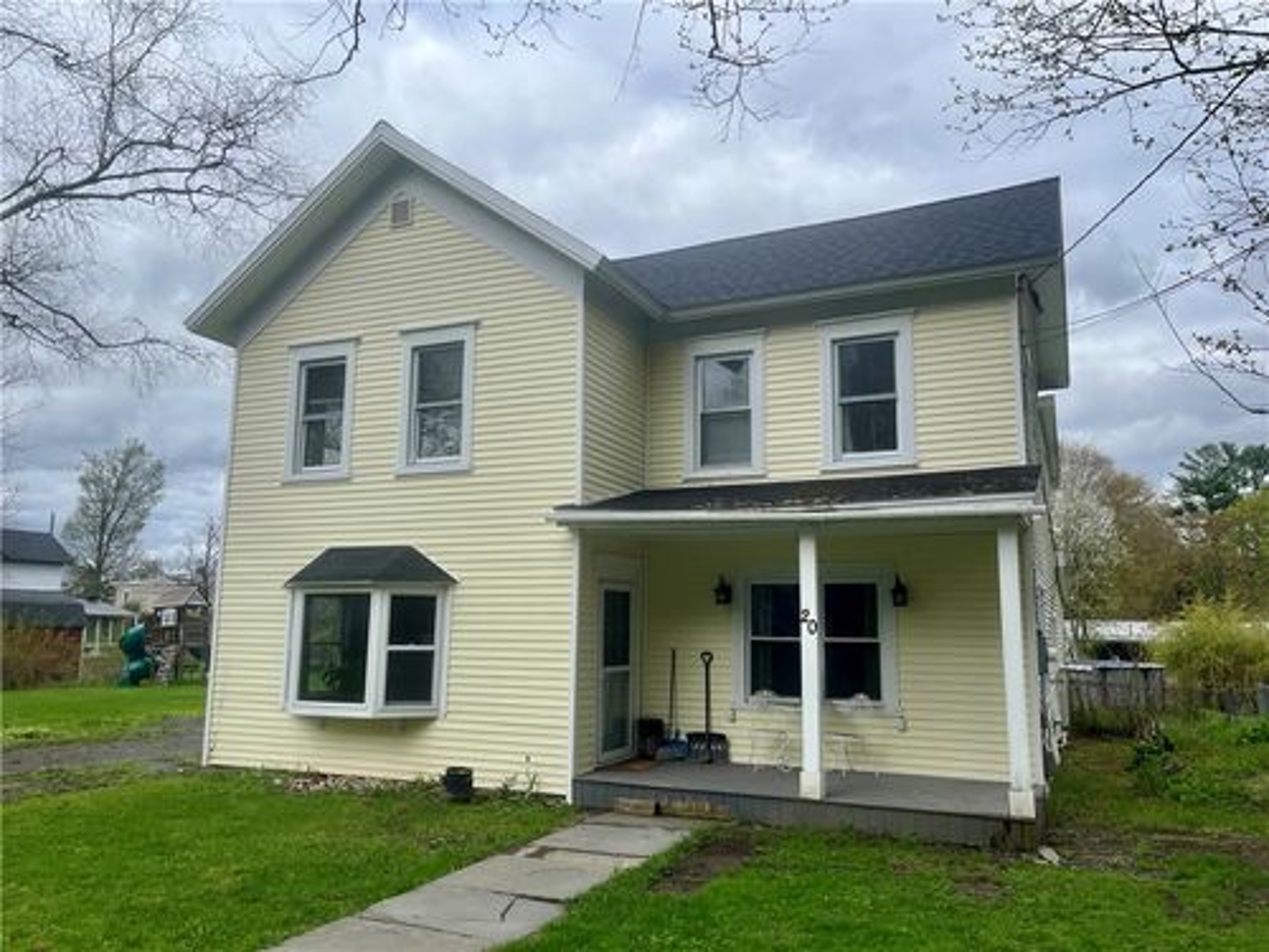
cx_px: 634
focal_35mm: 26
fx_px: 953
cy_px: 476
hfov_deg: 67.3
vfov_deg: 53.1
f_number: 1.6
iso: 50
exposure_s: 1/1477
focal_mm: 5.1
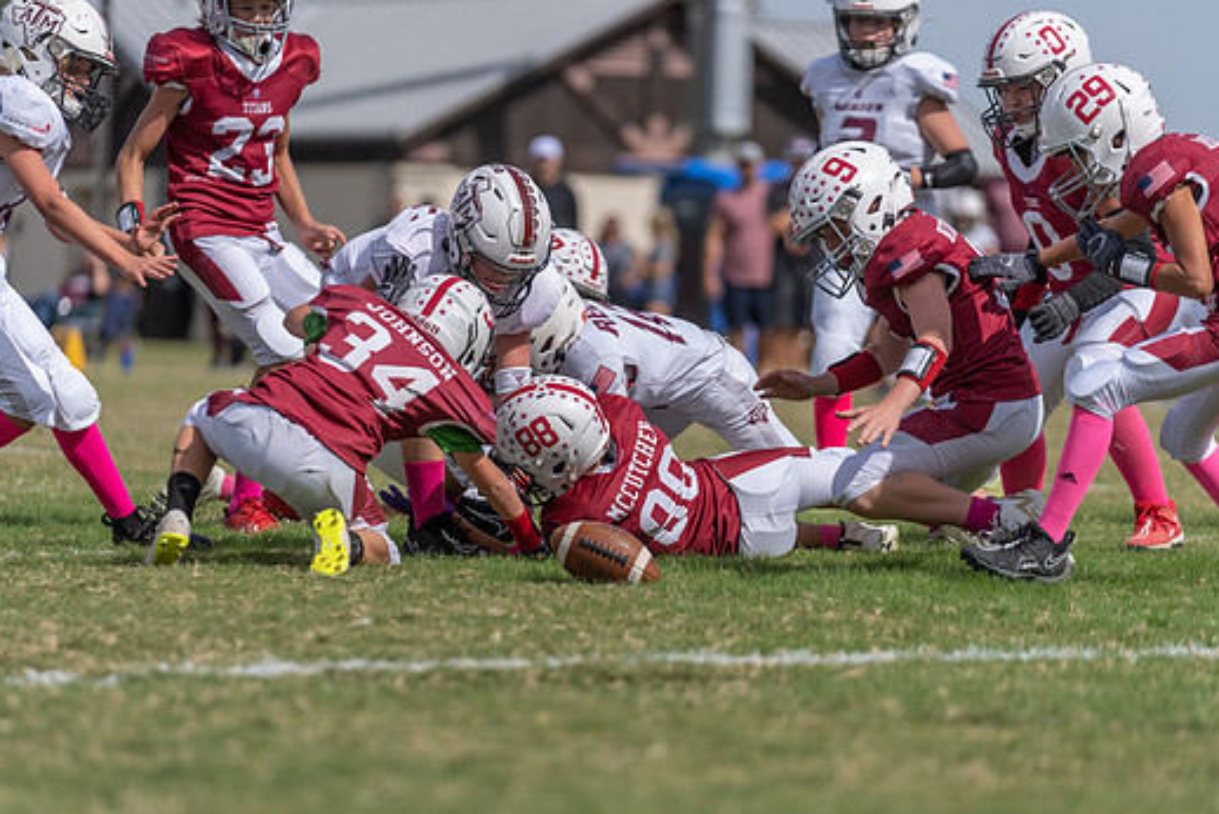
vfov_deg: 6.1
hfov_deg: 9.2
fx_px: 7589
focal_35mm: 224
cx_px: 577
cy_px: 432
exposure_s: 1/2000
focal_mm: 200
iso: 100
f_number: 3.2
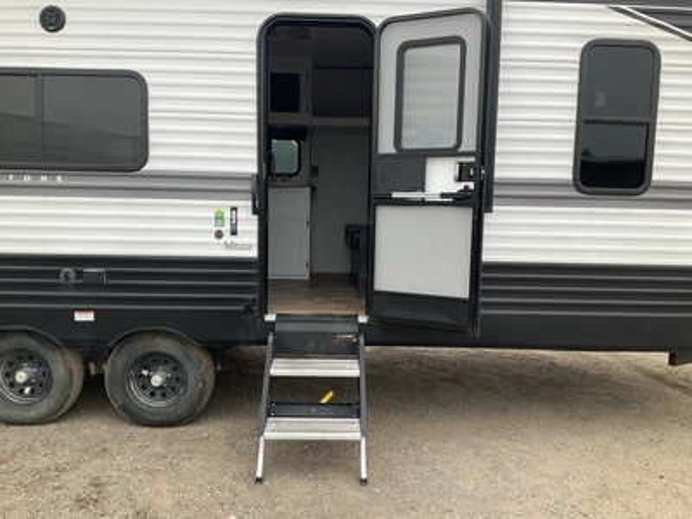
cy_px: 260
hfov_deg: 61.7
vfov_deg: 48.2
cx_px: 346
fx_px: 580
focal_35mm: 29
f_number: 1.8
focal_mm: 3
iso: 25
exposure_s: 1/781
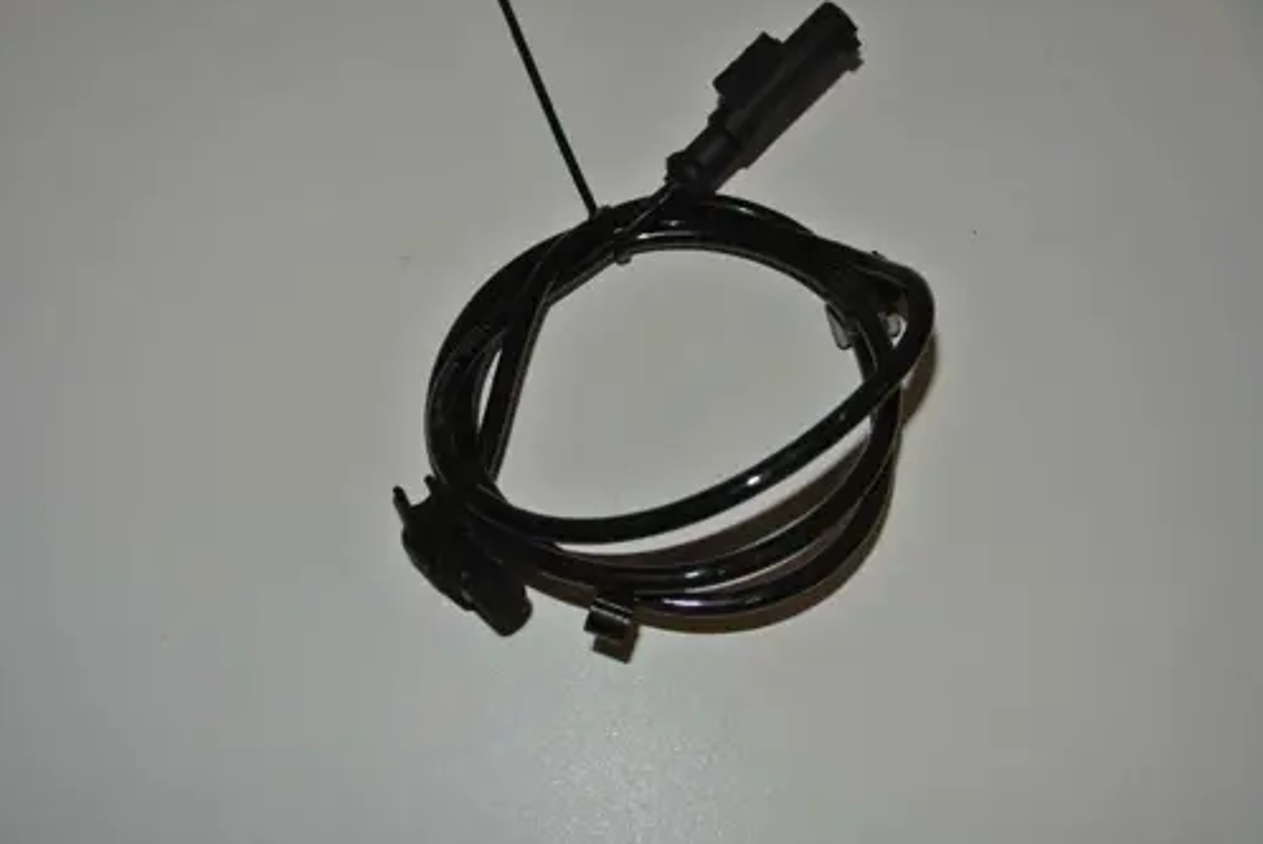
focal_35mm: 40
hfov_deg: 48.4
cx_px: 657
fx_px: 1405
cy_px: 393
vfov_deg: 33.5
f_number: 4
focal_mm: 14
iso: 200
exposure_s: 1/60
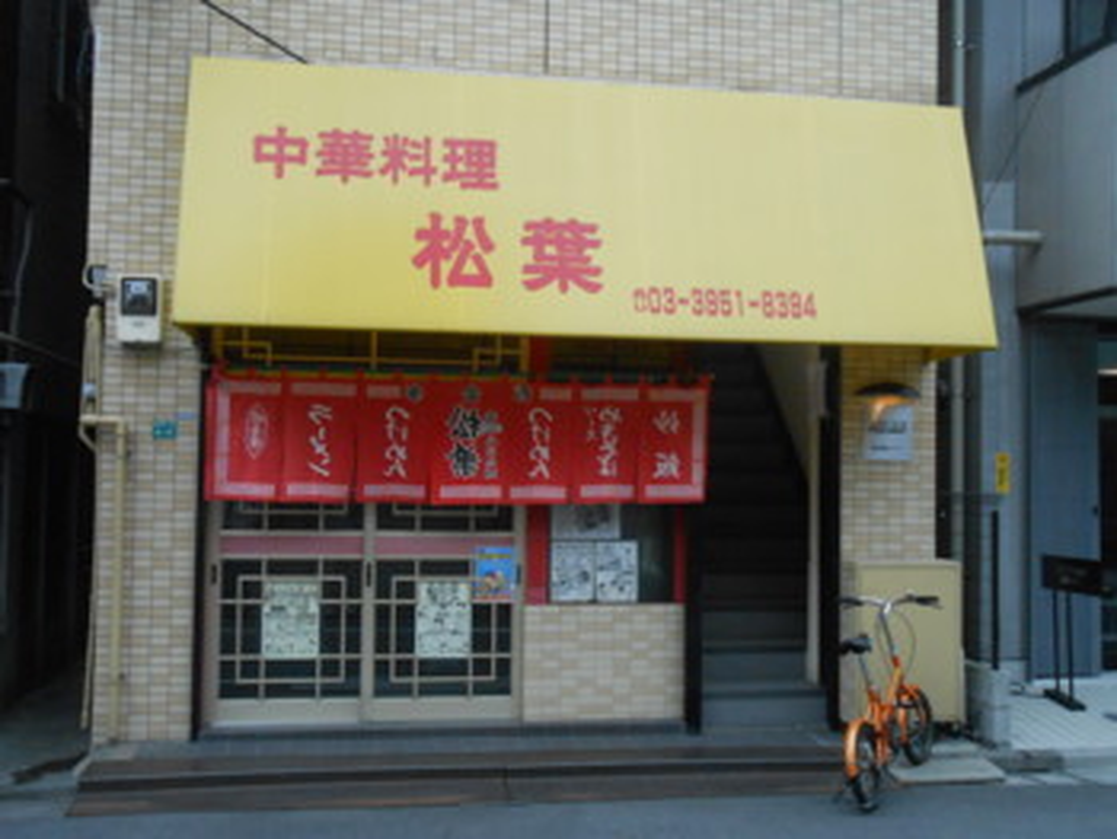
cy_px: 420
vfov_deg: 37.8
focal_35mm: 38
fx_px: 1227
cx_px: 558
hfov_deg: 48.9
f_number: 4.2
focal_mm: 6.8
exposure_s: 1/250
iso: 400
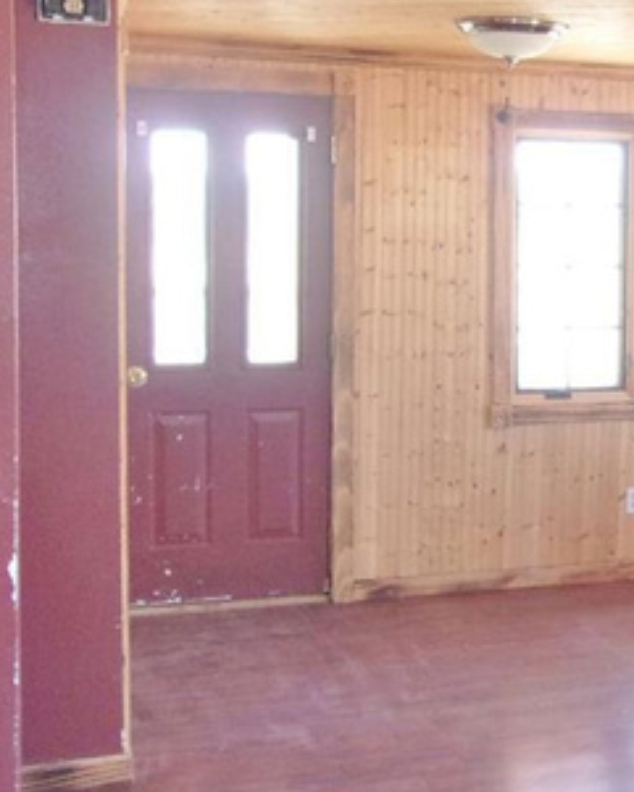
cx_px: 681
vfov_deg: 33.2
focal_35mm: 56
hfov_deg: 25.4
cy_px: 242
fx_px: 1313
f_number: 3
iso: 243
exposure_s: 1/34
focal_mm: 4.9
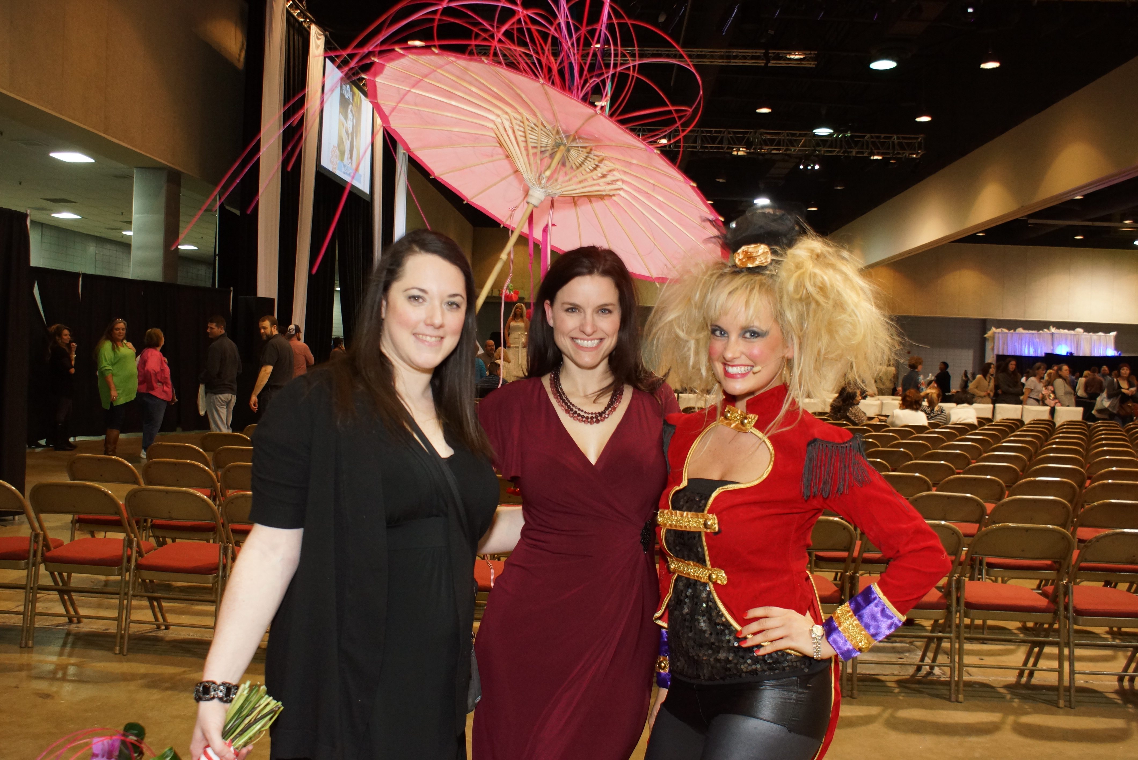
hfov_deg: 61.9
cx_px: 569
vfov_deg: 43.7
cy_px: 380
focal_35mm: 30
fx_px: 949
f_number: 4
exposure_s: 1/50
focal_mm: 20
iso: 800
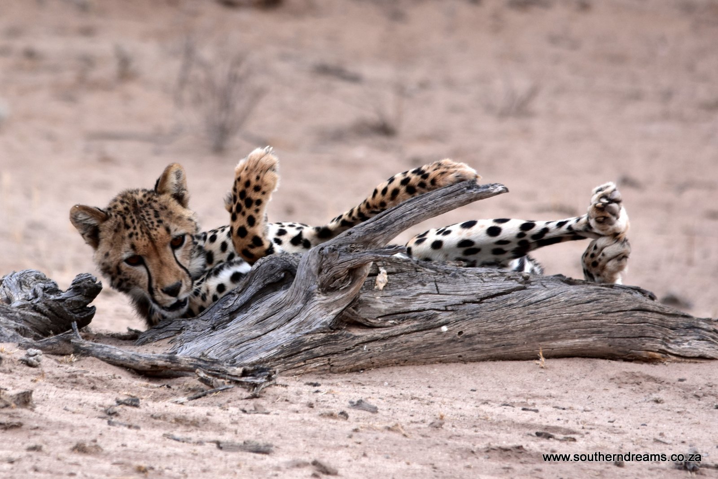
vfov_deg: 1.8
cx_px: 359
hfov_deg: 2.7
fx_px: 14959
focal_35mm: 750
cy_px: 240
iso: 320
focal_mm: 500
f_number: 10
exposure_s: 1/250
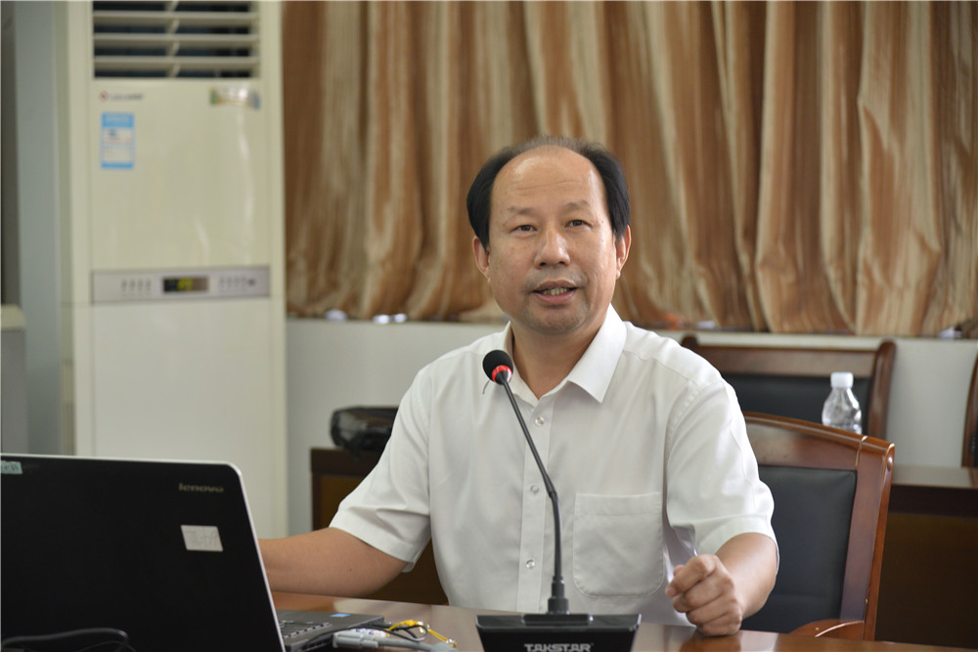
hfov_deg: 19.5
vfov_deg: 13.0
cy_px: 326
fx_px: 2853
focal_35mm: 105
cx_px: 489
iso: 1000
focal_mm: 105
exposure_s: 1/80
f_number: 5
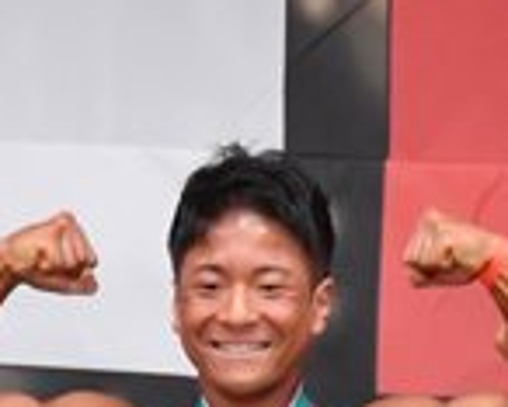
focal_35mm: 1078
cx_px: 284
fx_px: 16218
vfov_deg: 1.4
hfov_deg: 1.8
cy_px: 797
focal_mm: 145
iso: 6400
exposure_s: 1/400
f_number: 5.6
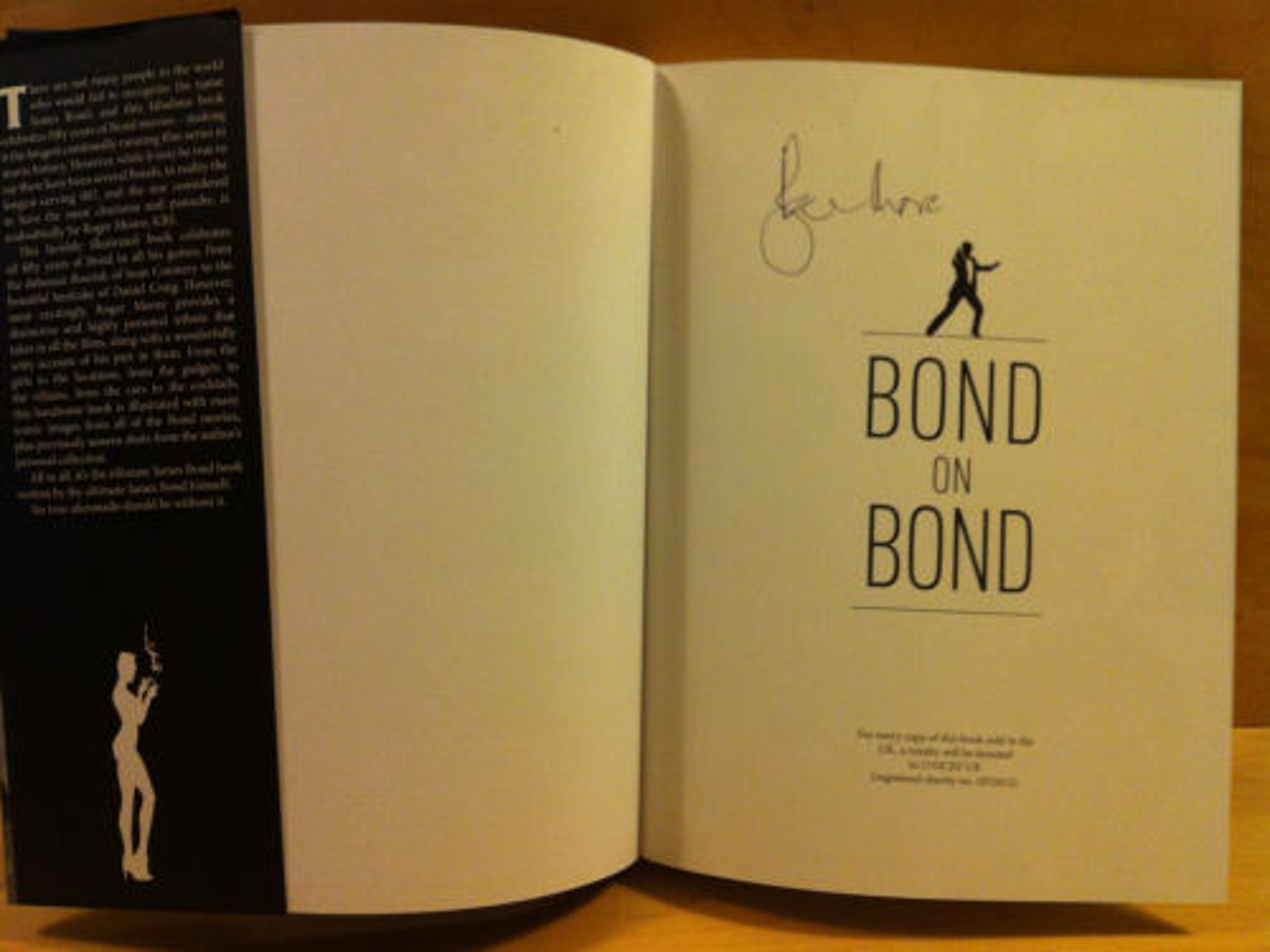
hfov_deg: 52.6
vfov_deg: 40.7
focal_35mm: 35
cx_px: 635
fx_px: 1284
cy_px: 476
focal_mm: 3.85
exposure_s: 1/15
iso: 160
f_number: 2.8
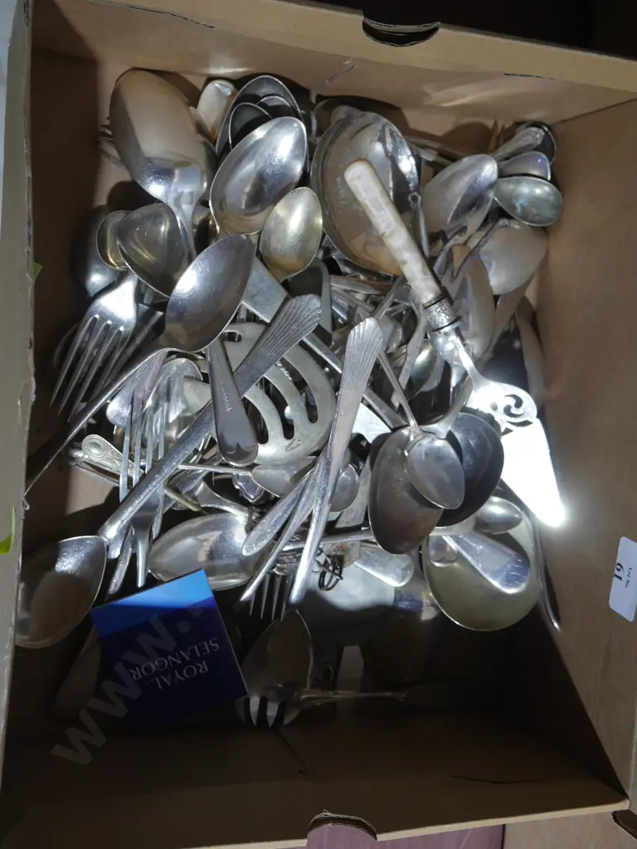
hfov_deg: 34.3
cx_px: 318
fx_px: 1031
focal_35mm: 42
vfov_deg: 44.8
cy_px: 424
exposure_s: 1/60
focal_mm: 21
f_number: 4.6
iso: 800
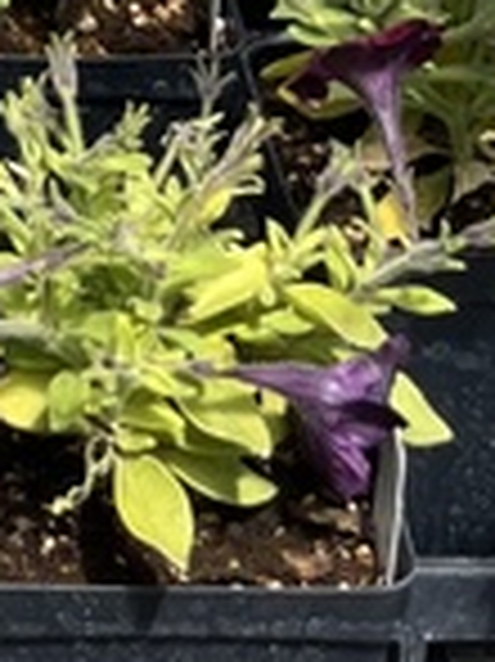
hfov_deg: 7.9
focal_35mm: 181
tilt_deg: -23.7
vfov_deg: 9.7
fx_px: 3456
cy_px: -928
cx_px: -410
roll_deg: -1.2
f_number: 1.6
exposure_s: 1/2268
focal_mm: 5.1
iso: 50
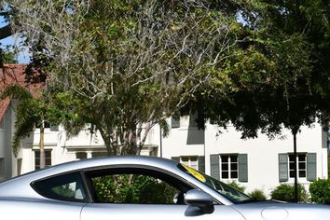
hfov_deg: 19.5
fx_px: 962
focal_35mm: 105
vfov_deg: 13.0
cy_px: 152
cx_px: 156
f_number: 10
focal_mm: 29
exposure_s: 1/400
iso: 100
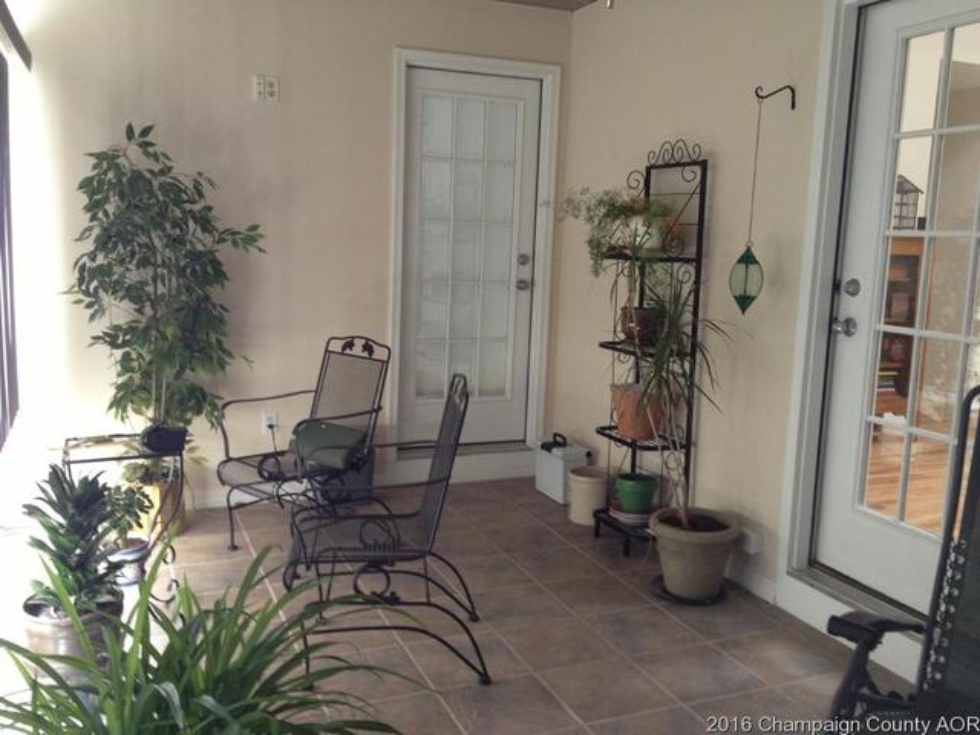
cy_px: 368
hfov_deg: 52.6
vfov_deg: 40.7
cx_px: 490
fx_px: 991
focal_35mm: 35
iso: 200
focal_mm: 4.28
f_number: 2.4
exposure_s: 1/20
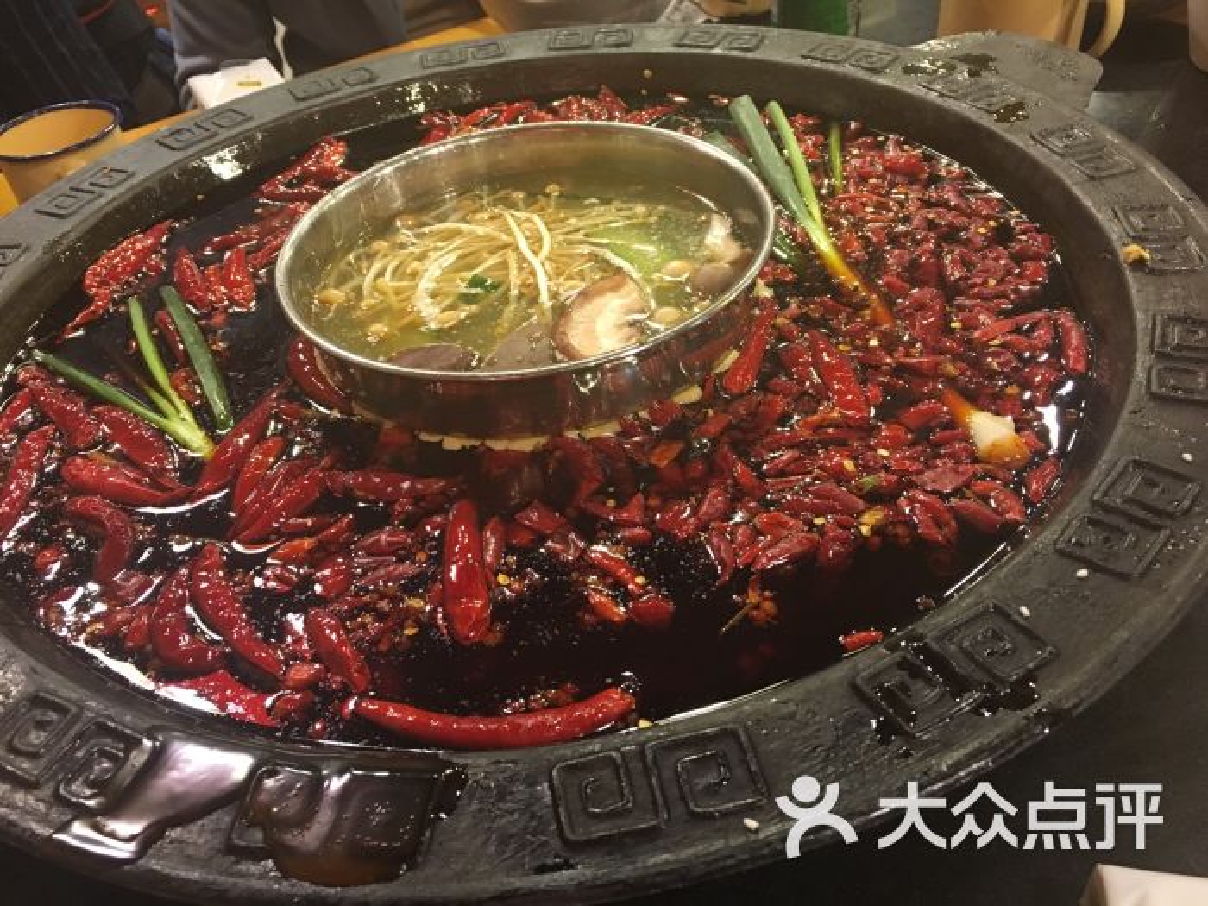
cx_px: 604
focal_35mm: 29
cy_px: 453
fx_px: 1012
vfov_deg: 48.2
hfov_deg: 61.7
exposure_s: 1/33
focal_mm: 4.15
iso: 200
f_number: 2.2
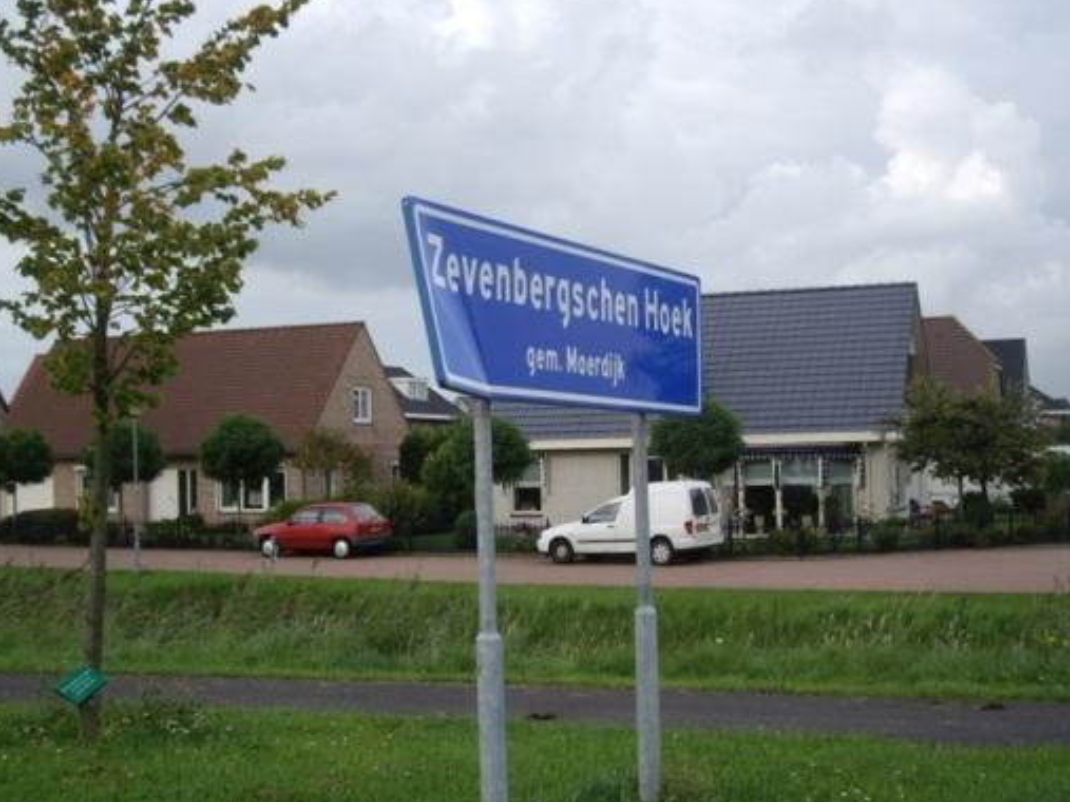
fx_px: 1483
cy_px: 426
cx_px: 530
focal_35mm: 48
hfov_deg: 39.7
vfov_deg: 30.2
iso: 64
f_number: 2.8
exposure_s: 1/500
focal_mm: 7.9
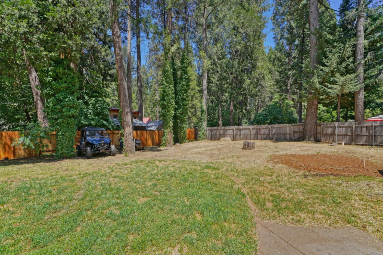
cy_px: 128
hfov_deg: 96.7
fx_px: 170
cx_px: 192
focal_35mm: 16
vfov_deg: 73.7
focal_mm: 16
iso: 100
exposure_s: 1/125
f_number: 7.1
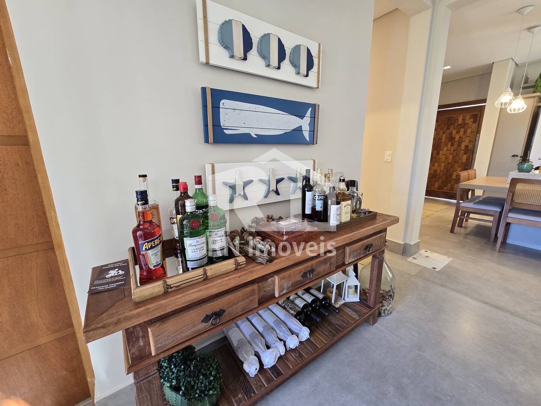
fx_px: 203
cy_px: 203
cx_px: 270
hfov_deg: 106.2
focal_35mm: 13
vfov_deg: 89.9
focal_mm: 2.2
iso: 200
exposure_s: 1/60
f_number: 2.2
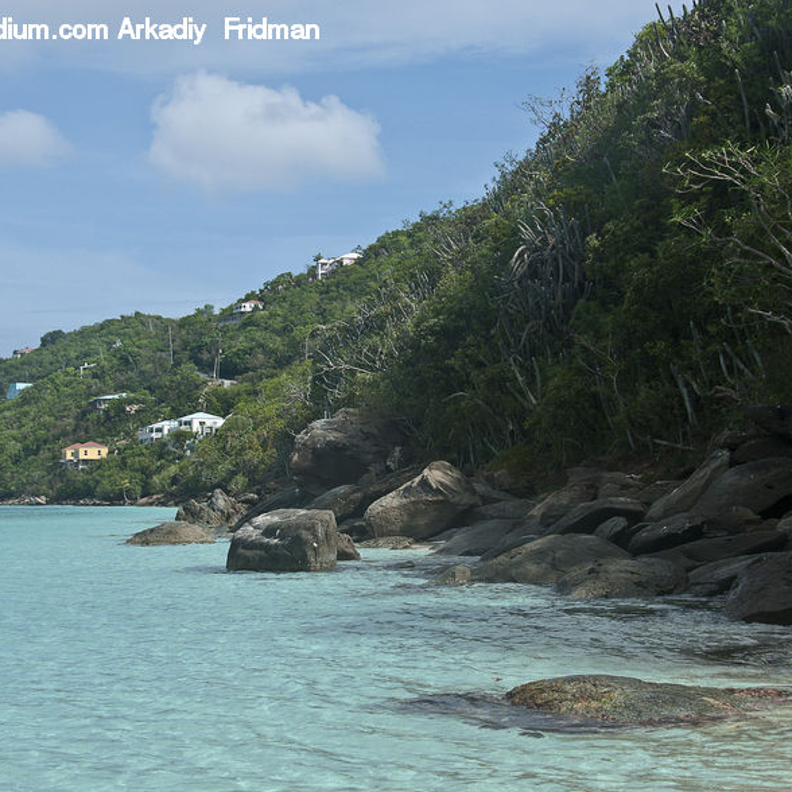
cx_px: 373
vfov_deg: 23.4
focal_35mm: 74
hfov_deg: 23.4
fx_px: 1916
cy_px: 399
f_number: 7.1
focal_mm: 38
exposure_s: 1/800
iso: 200
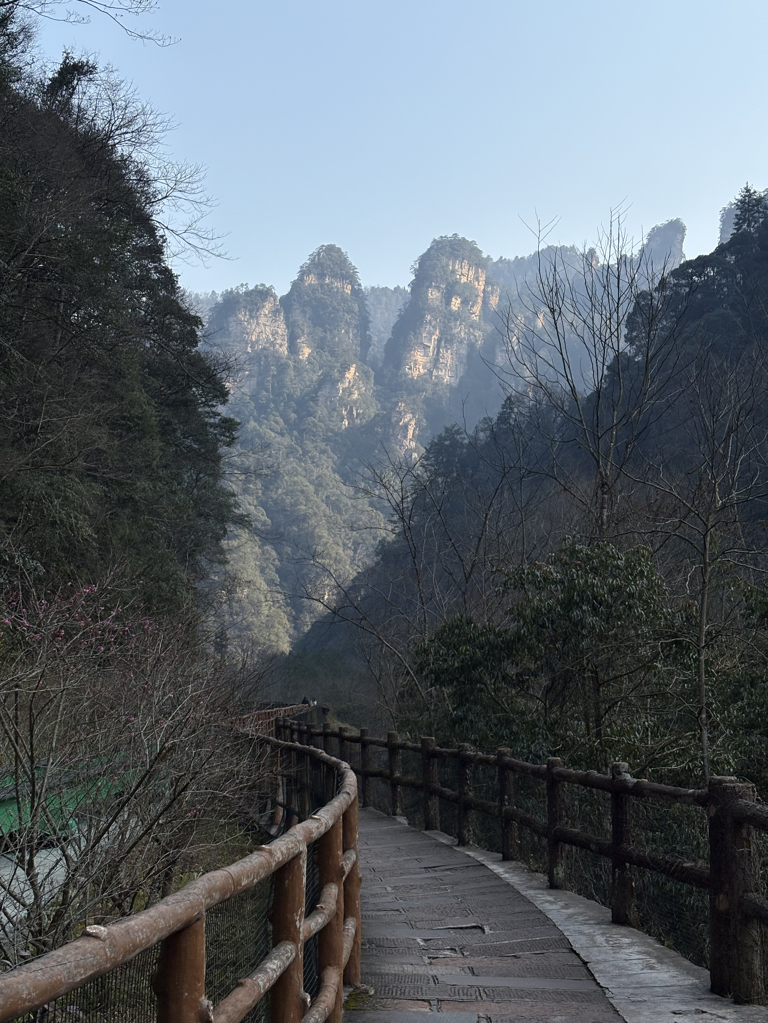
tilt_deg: +4.9
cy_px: 512
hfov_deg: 28.0
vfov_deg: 36.8
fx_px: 1538
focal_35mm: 52
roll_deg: -0.1
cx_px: 384
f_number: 1.6
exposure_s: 1/2545
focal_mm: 5.96
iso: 32
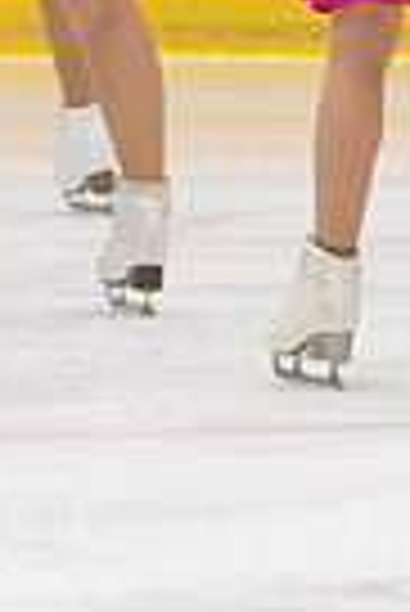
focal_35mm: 680
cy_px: -253
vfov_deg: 3.0
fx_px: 11586
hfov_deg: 2.0
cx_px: 1395
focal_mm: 86
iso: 800
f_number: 3.5
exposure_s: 1/200
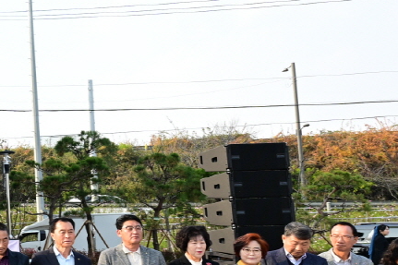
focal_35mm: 65
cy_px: 175
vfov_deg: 20.8
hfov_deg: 22.6
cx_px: -259
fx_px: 718
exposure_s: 1/200
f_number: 4.5
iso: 80
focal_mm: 14
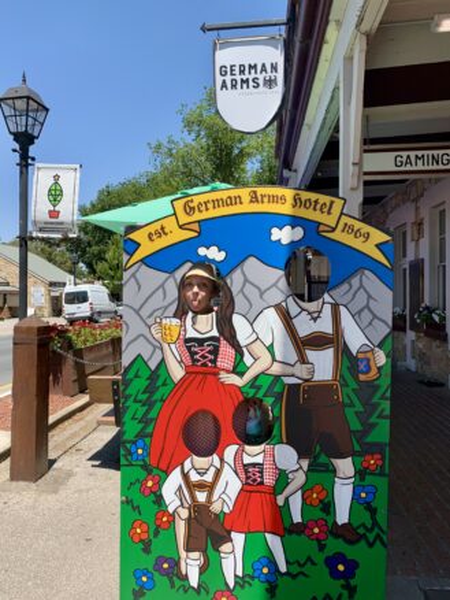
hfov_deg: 53.1
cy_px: 300
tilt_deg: +0.9
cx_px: 225
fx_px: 450
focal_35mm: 26
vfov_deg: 67.3
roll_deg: +0.3
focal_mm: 4.25
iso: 25
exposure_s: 1/1250
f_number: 1.8
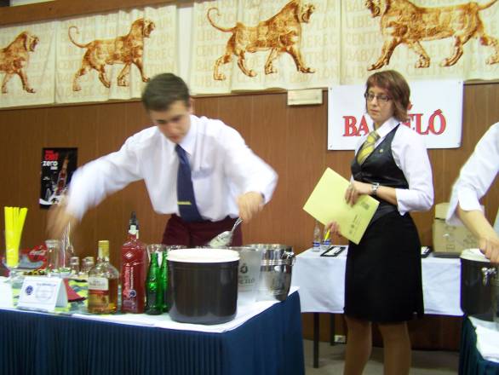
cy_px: 188
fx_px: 548
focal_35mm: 38
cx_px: 250
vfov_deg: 37.7
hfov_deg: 49.0
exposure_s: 1/8
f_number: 2.8
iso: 140
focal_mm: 6.3
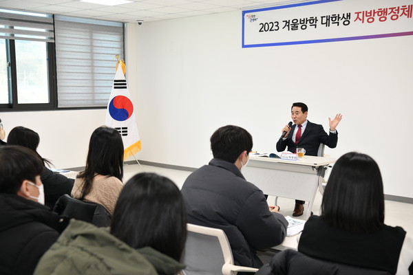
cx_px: 206
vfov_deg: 27.0
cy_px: 138
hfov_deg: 39.6
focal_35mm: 50
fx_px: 574
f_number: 6.3
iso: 1600
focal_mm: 50
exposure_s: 1/250
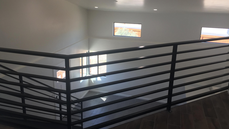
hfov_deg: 61.0
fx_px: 194
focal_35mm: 32
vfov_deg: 36.6
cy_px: 56
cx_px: 115
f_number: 2.2
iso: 50
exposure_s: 1/120
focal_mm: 4.15
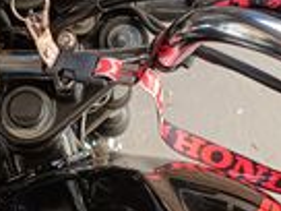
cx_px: 31
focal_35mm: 90
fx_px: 731
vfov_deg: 16.4
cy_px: 83
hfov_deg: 21.3
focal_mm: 4.94
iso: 428
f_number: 1.5
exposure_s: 1/121
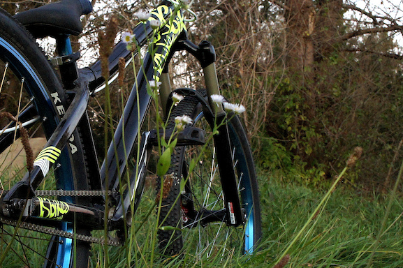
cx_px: 126
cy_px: 139
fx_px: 804
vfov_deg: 18.9
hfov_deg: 27.9
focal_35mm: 72
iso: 1600
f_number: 9
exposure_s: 1/50
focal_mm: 27
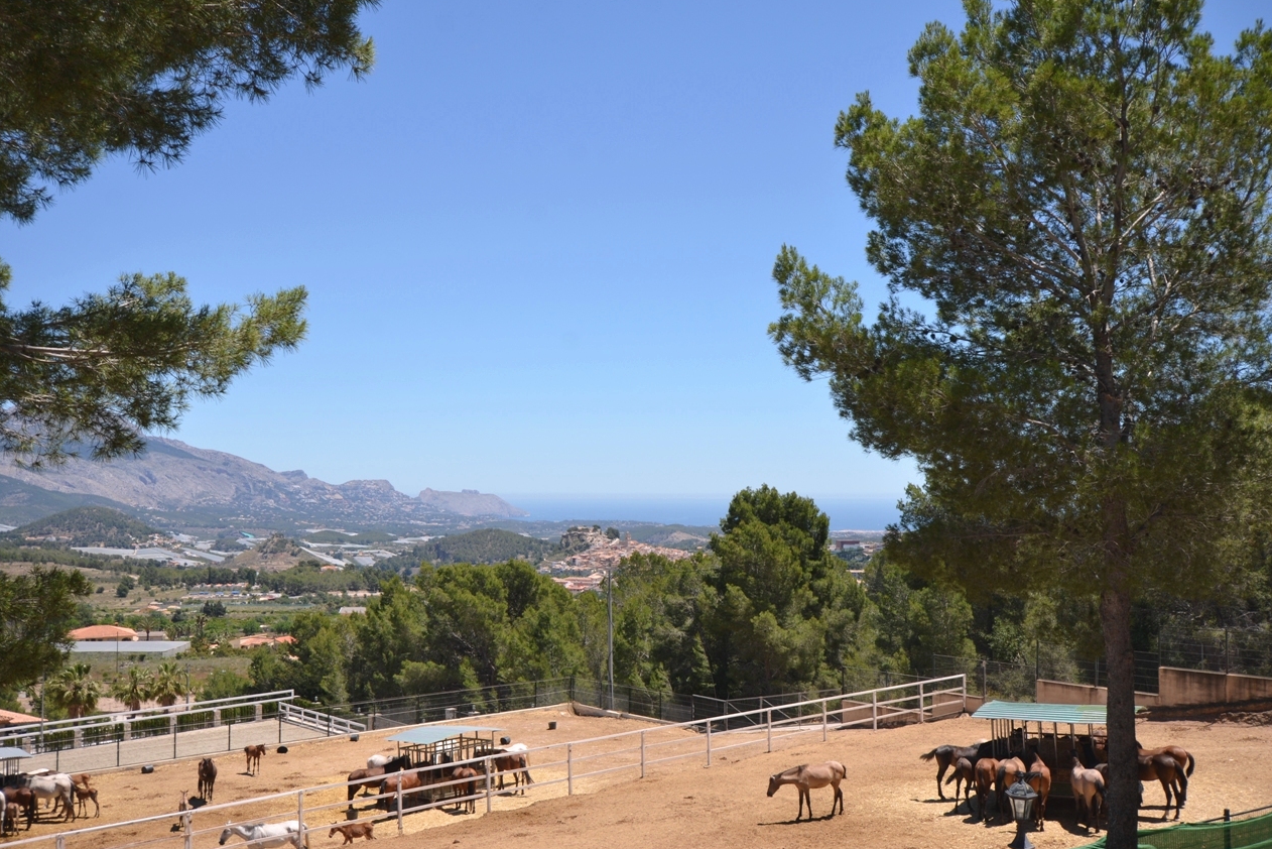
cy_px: 423
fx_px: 1308
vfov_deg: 36.0
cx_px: 651
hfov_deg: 51.9
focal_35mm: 37
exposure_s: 1/250
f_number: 7.1
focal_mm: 24
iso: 100
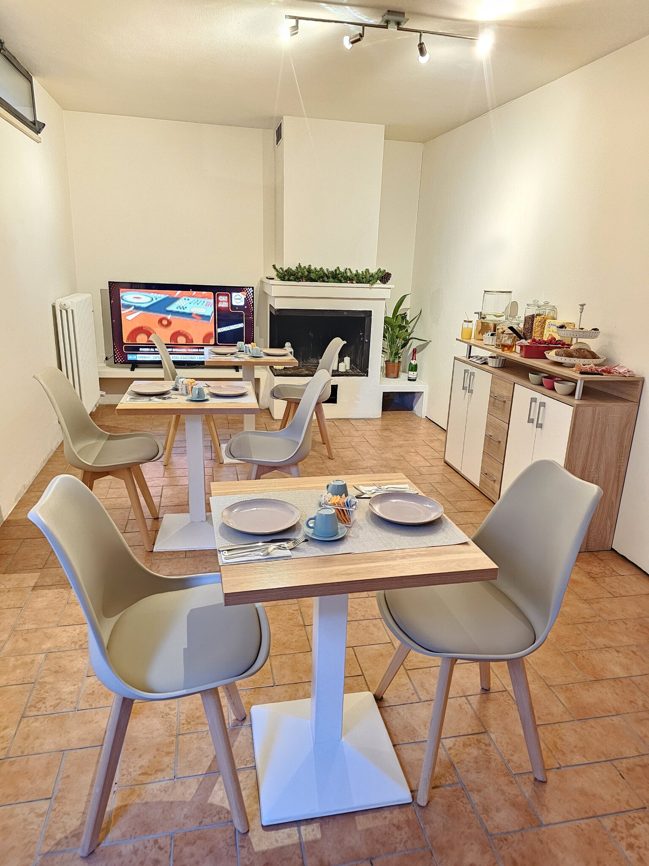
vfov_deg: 73.9
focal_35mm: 23
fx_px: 575
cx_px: 324
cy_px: 433
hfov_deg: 58.9
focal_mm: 6.3
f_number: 1.7
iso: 1000
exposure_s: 1/25
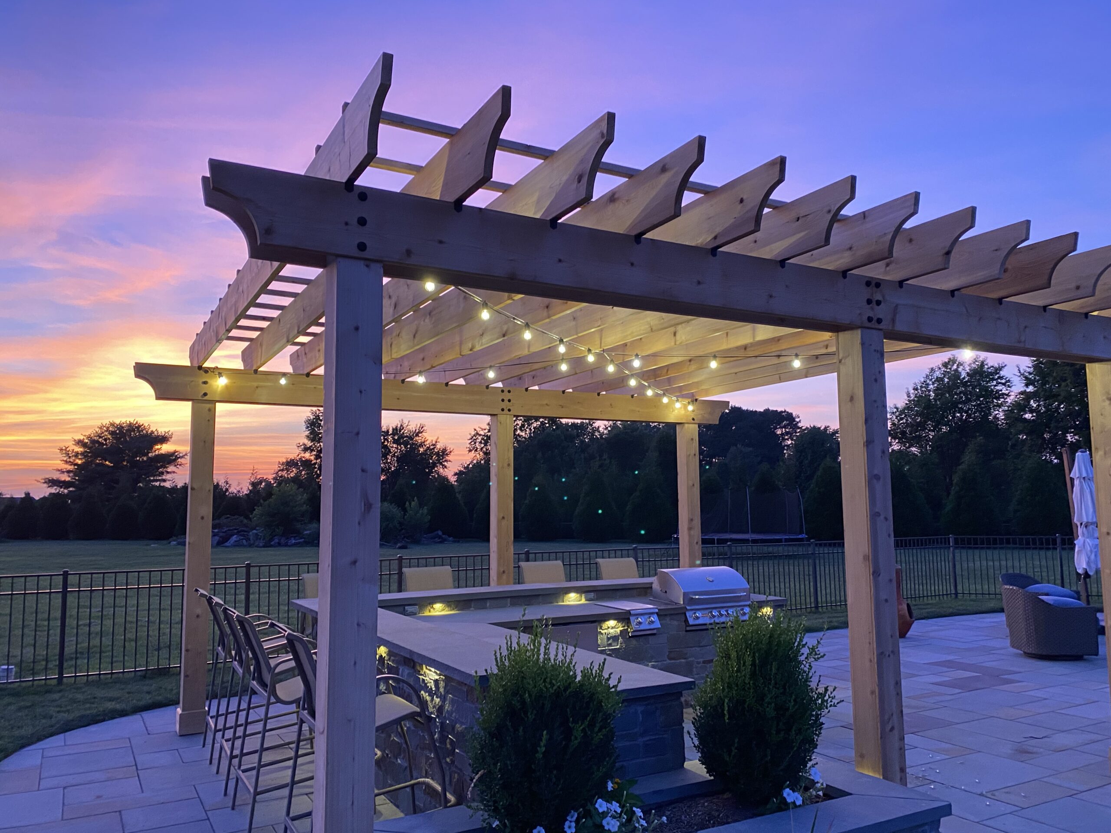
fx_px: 834
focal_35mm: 26
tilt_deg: +6.1
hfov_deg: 67.3
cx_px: 556
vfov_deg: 53.1
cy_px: 416
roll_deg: +0.3
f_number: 1.8
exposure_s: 1/60
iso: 160
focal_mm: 4.25
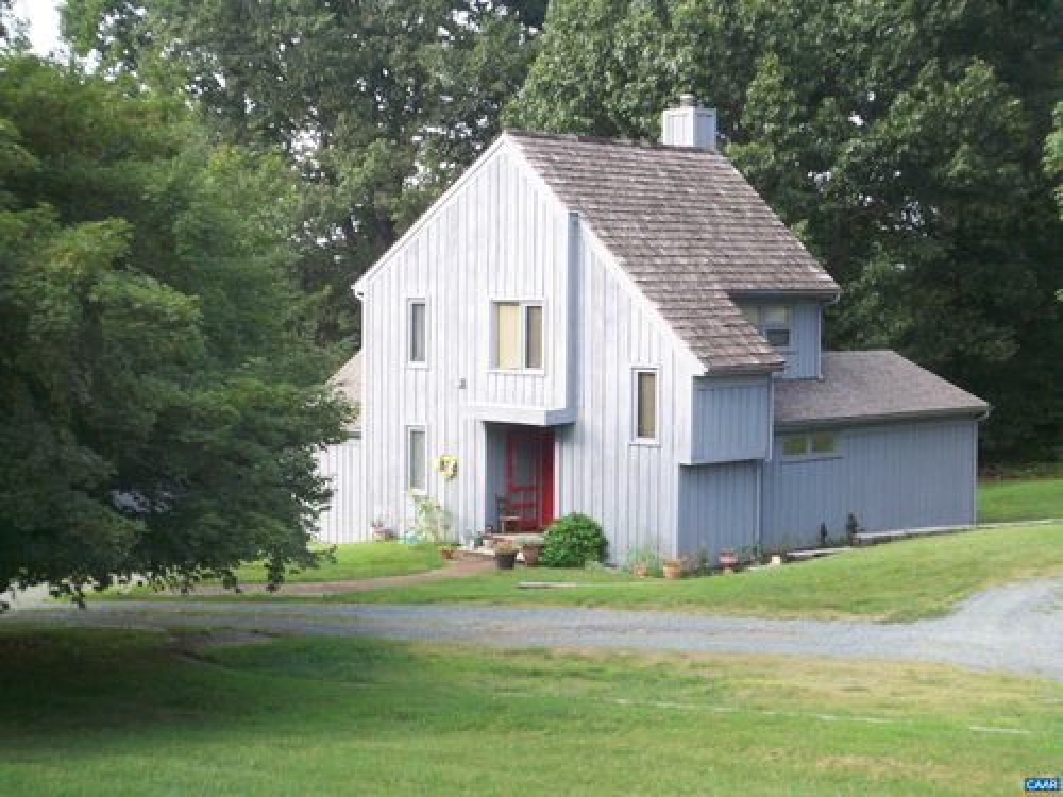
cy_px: 398
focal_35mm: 61
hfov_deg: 31.7
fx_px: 1873
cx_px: 532
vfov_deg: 24.0
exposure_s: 1/80
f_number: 4.1
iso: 80
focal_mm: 9.9
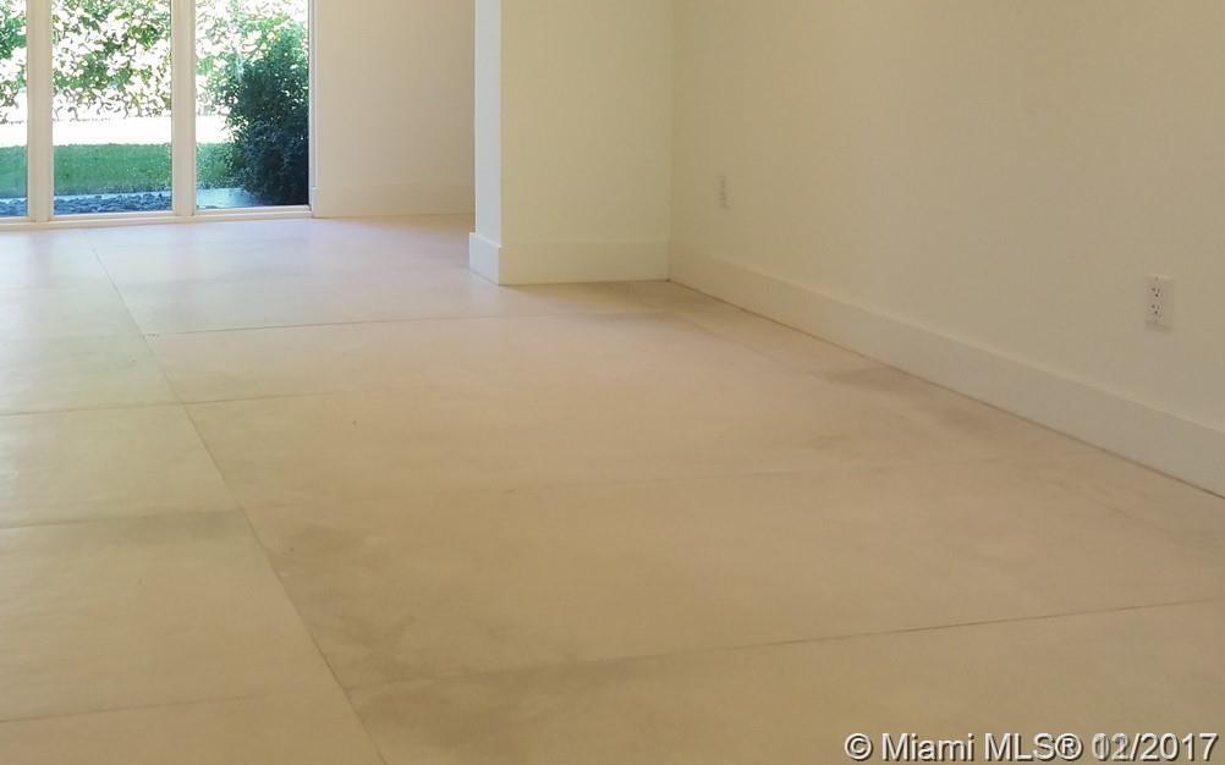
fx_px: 1469
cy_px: 39
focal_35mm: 44
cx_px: 264
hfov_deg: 43.4
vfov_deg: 27.8
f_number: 1.7
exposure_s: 1/60
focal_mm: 4.2
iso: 40
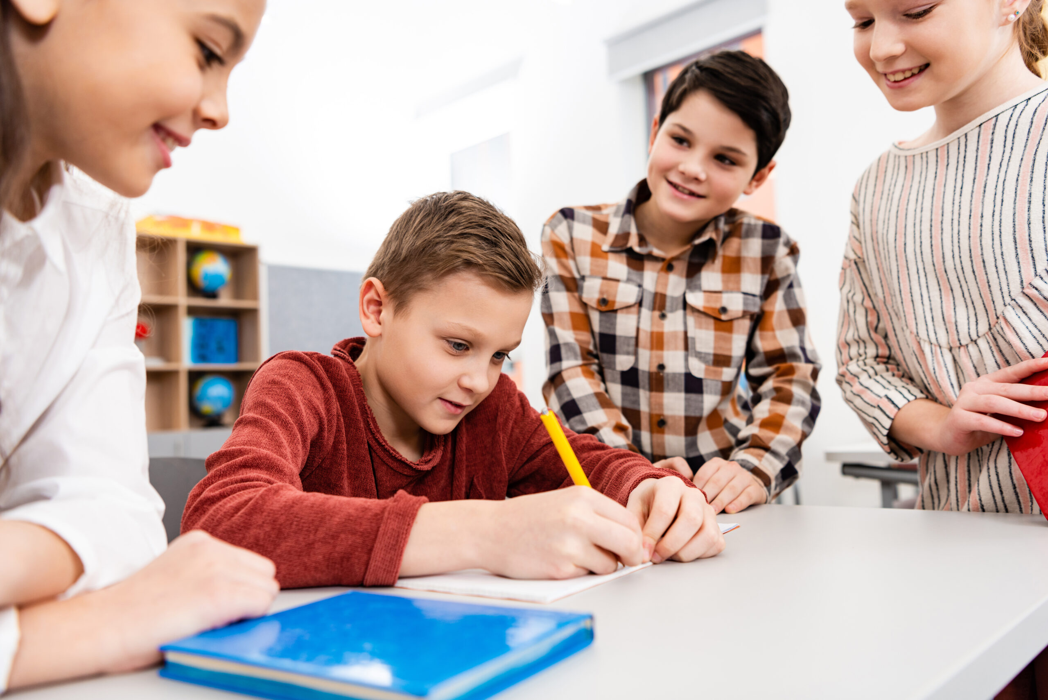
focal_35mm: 31
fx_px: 903
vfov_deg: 42.4
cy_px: 350
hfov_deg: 60.3
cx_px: 524
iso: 125
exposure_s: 1/200
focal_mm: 31
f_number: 3.5
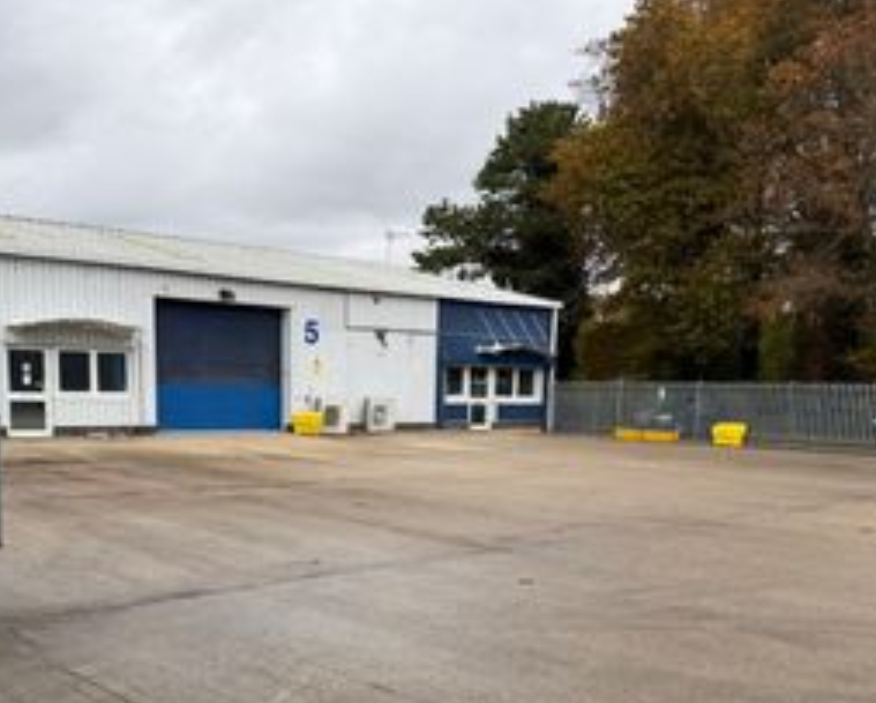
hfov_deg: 48.9
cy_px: 488
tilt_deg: -5.6
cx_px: 374
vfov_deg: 39.5
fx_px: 960
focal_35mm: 37
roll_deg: -0.8
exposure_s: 1/888
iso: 80
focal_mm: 6.76
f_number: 1.78
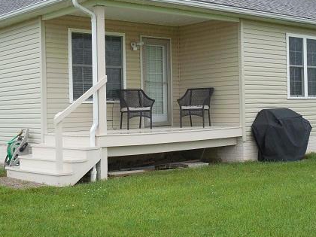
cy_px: 105
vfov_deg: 26.1
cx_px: 171
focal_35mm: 56
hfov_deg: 34.3
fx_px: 511
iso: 125
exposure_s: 1/200
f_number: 4
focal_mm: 8.7
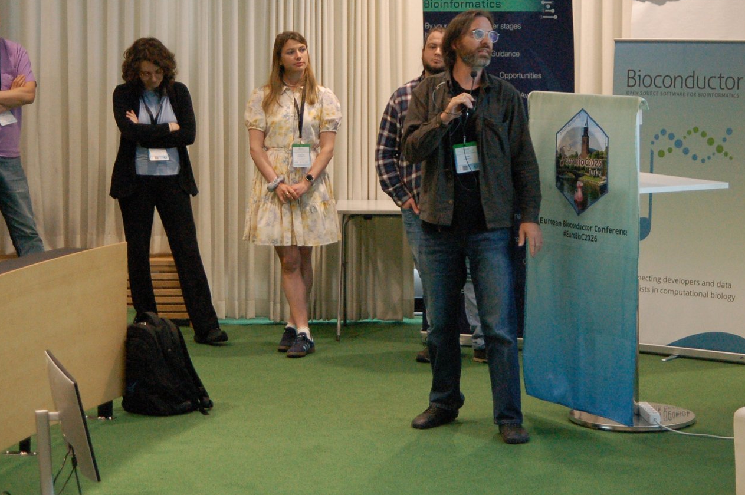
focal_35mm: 95
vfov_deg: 14.3
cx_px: 483
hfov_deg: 21.4
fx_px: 1964
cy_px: 111
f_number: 3.2
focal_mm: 40
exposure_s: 1/125
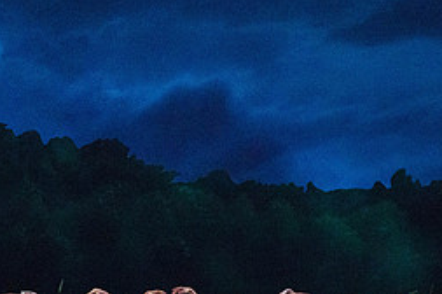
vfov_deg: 3.3
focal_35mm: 414
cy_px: 278
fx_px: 5076
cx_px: 236
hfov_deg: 5.0
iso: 8000
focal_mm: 179
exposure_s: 1/250
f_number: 5.6
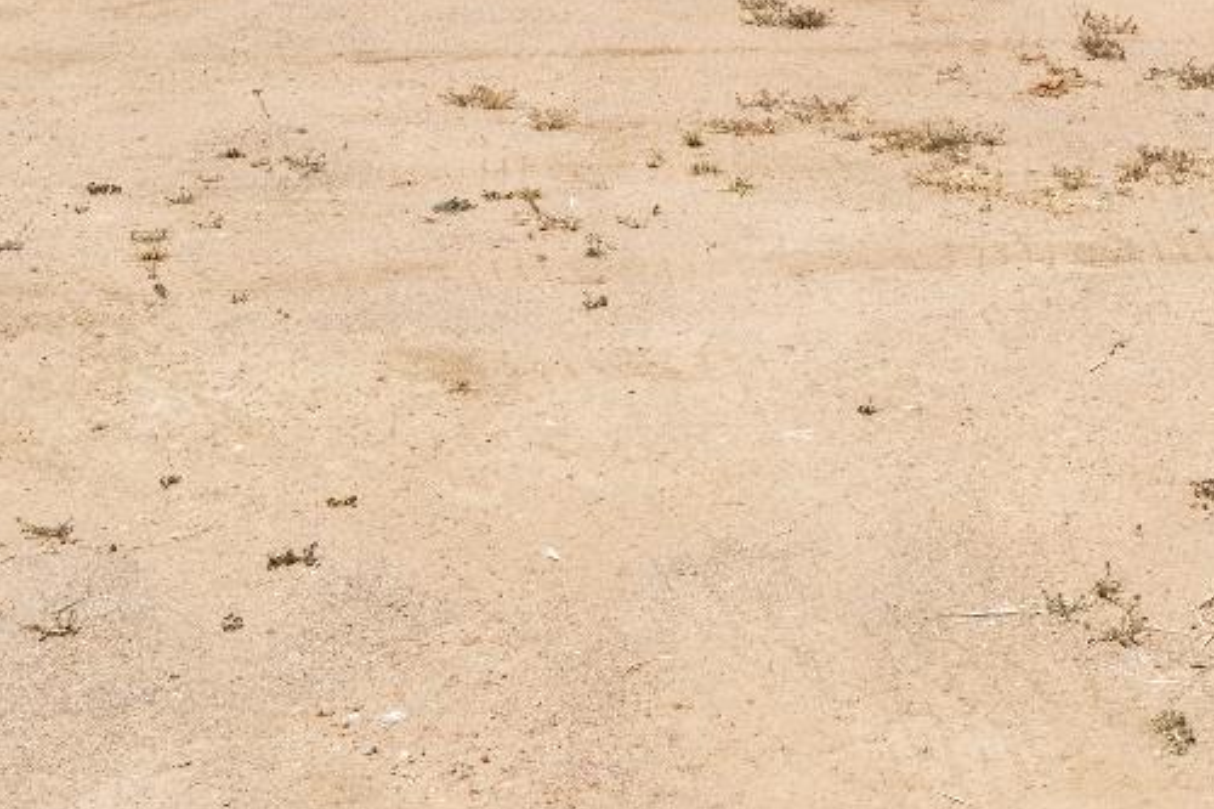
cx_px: 1158
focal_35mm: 72
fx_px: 2427
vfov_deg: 17.3
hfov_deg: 26.8
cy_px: -364
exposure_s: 1/2500
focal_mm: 16
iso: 640
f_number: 8
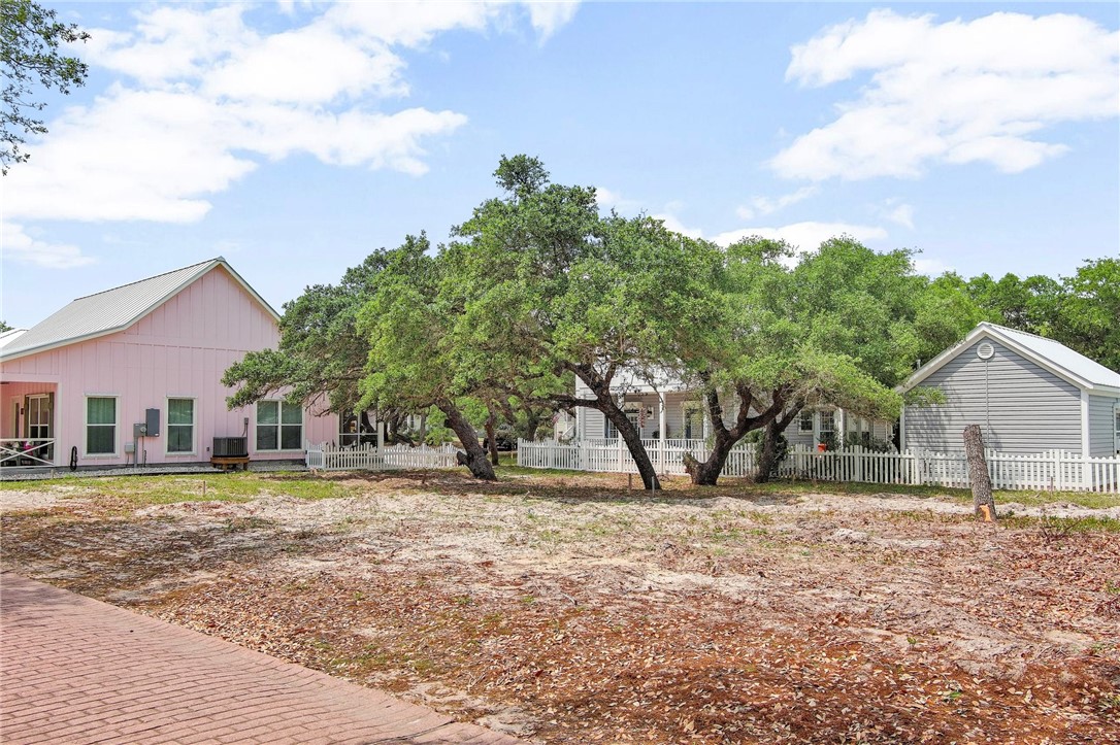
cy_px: 372
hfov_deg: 63.7
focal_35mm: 29
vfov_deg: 44.9
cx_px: 560
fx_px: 902
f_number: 2.8
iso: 100
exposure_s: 1/80
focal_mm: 10.57
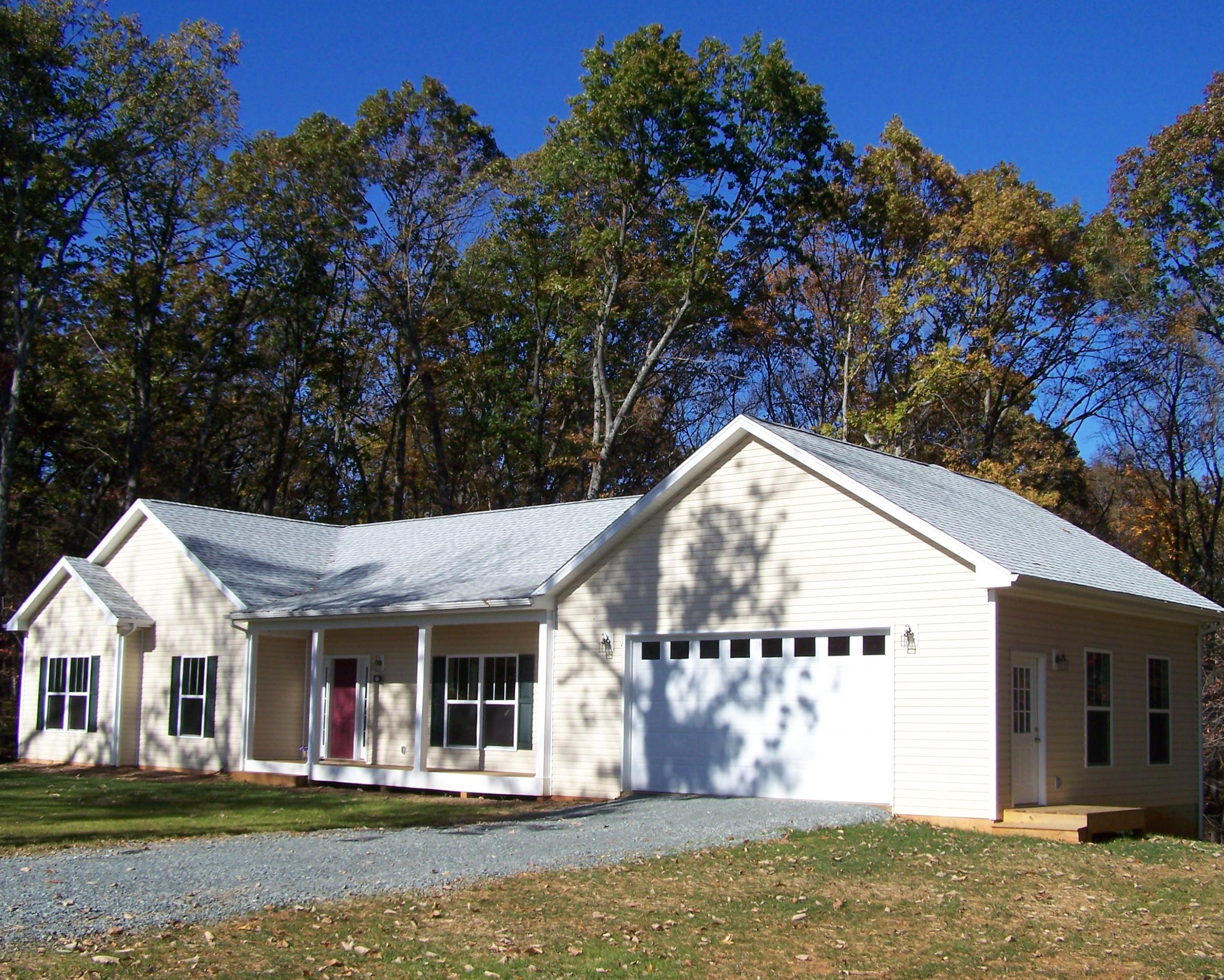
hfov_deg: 43.8
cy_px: 488
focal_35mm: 42
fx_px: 1522
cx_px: 615
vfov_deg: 35.7
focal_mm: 6.3
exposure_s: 1/500
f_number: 4
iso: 64
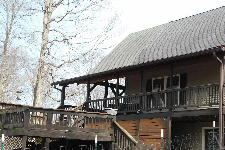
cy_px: 98
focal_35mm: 61
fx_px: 381
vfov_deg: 22.2
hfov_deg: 32.9
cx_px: 117
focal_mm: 8
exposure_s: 1/320
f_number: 3.7
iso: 125
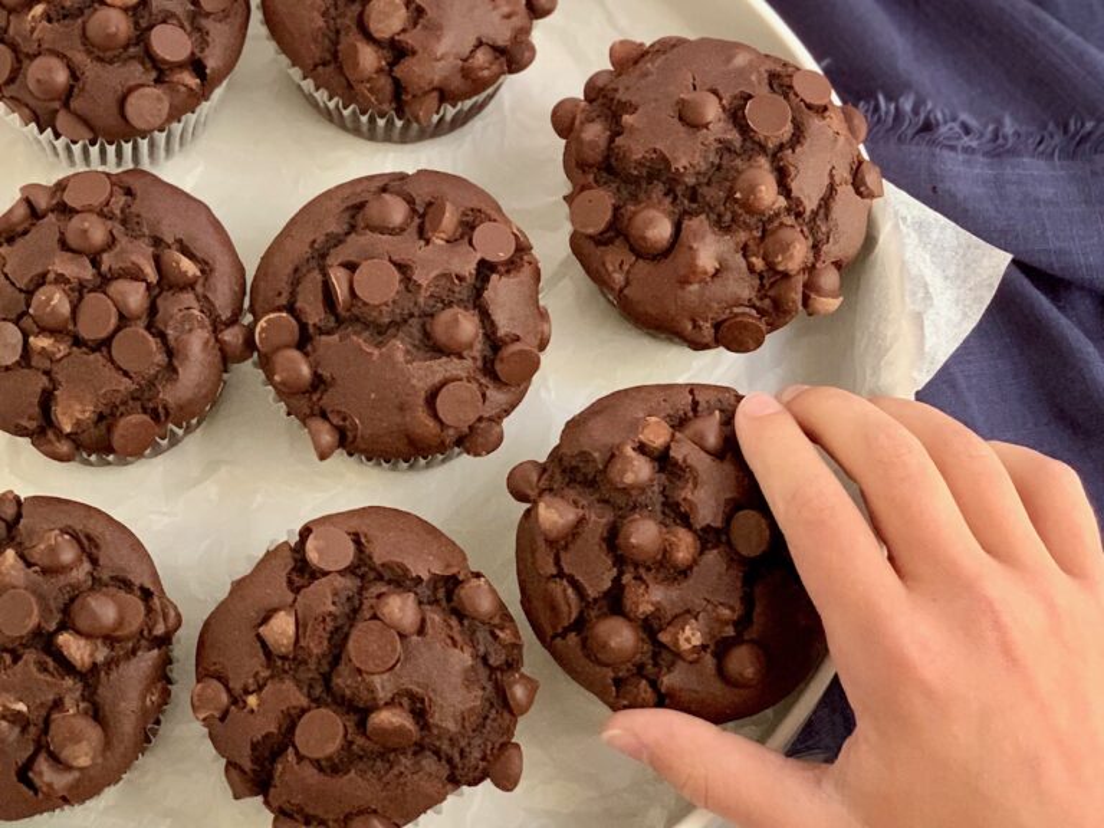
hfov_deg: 36.8
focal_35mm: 52
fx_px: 1658
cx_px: 552
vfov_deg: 28.0
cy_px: 414
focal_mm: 6
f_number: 2.4
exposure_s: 1/76
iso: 125
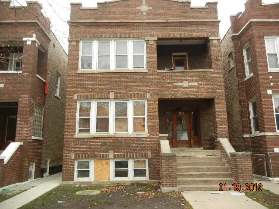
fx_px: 242
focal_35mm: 30
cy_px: 104
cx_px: 140
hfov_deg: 60.0
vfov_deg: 46.8
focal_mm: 5.4
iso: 160
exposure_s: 1/105
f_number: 3.5
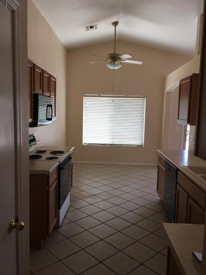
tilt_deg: -6.8
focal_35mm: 29
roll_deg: -0.6
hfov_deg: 48.2
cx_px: 103
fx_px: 230
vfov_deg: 61.7
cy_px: 138
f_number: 2.2
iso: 25
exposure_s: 1/40
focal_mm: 4.15
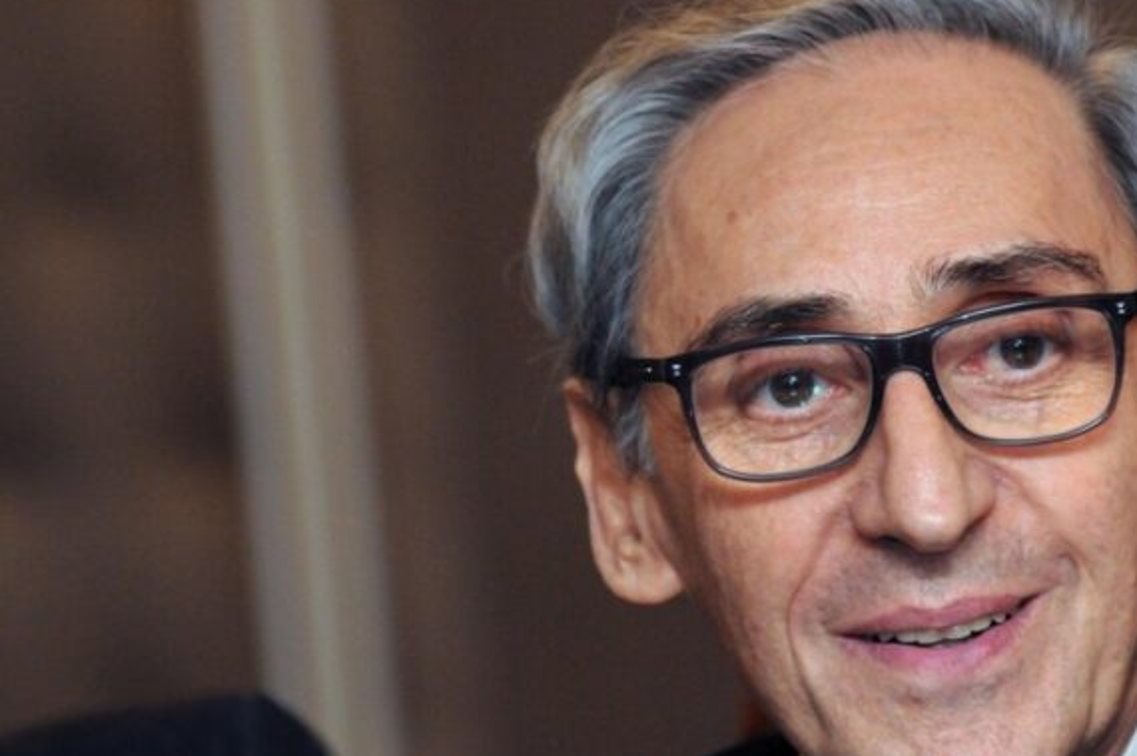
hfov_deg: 5.1
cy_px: 399
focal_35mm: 404
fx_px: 12748
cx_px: 702
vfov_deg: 3.4
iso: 1600
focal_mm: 200
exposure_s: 1/250
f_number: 4.5
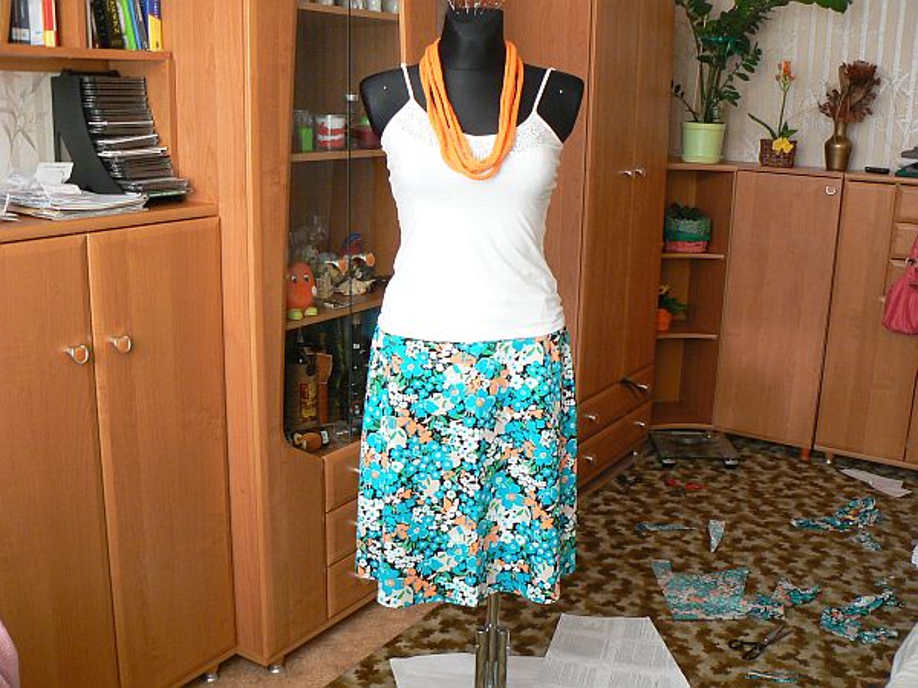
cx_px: 459
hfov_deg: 51.4
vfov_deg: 39.7
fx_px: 955
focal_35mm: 36
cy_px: 344
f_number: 2.8
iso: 200
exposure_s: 1/30
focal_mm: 6
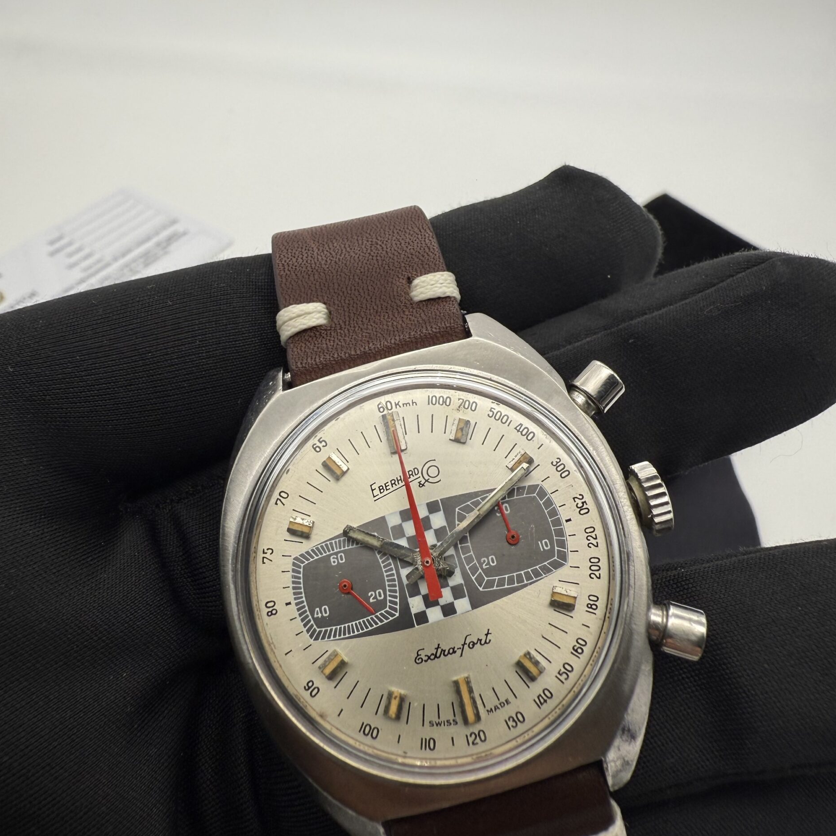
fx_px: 792
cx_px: 412
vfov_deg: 55.4
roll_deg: -4.3
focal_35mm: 29
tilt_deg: -41.5
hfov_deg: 55.6
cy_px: 478
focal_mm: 2.22
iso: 40
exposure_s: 1/292
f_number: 2.2
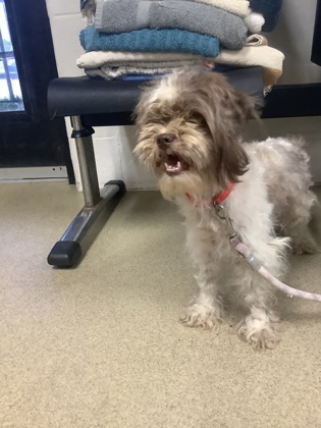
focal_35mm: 31
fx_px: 383
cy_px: 214
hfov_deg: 45.4
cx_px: 160
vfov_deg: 58.4
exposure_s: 1/60
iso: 250
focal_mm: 3.3
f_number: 2.4
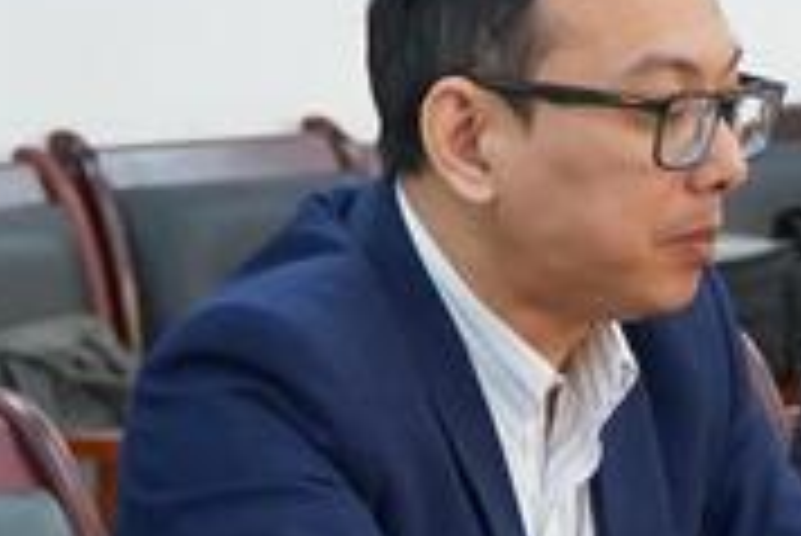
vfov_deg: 4.9
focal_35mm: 283
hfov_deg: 7.2
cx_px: 765
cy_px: 489
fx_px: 6302
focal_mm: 42
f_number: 4
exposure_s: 1/160
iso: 1250
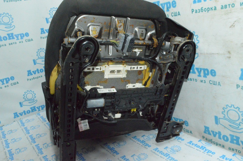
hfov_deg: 59.5
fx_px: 212
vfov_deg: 41.6
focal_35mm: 32
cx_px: 122
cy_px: 80
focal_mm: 21
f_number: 25
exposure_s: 1/60
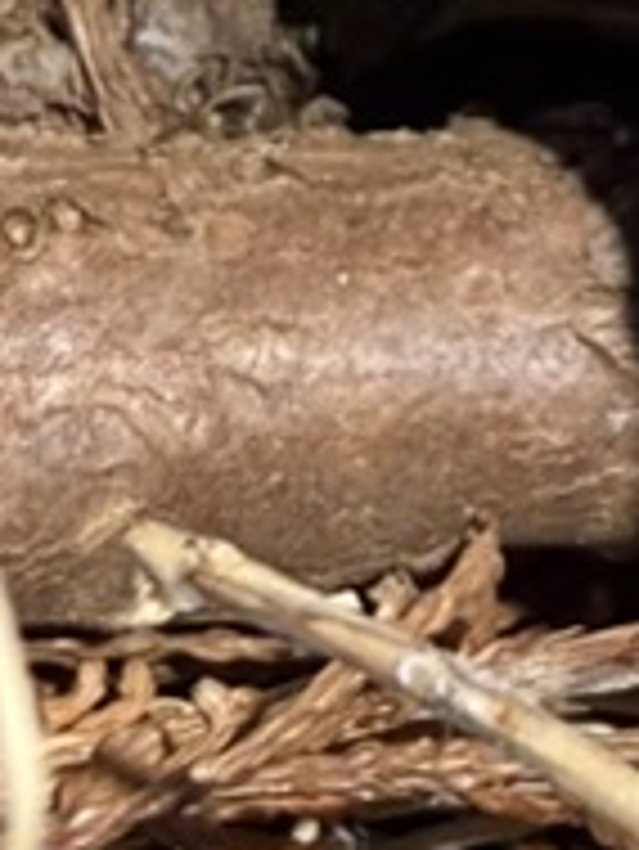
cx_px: 1116
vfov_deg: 14.7
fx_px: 3196
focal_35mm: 130
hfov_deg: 10.8
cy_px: -139
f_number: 2.2
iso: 320
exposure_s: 1/77
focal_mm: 2.22
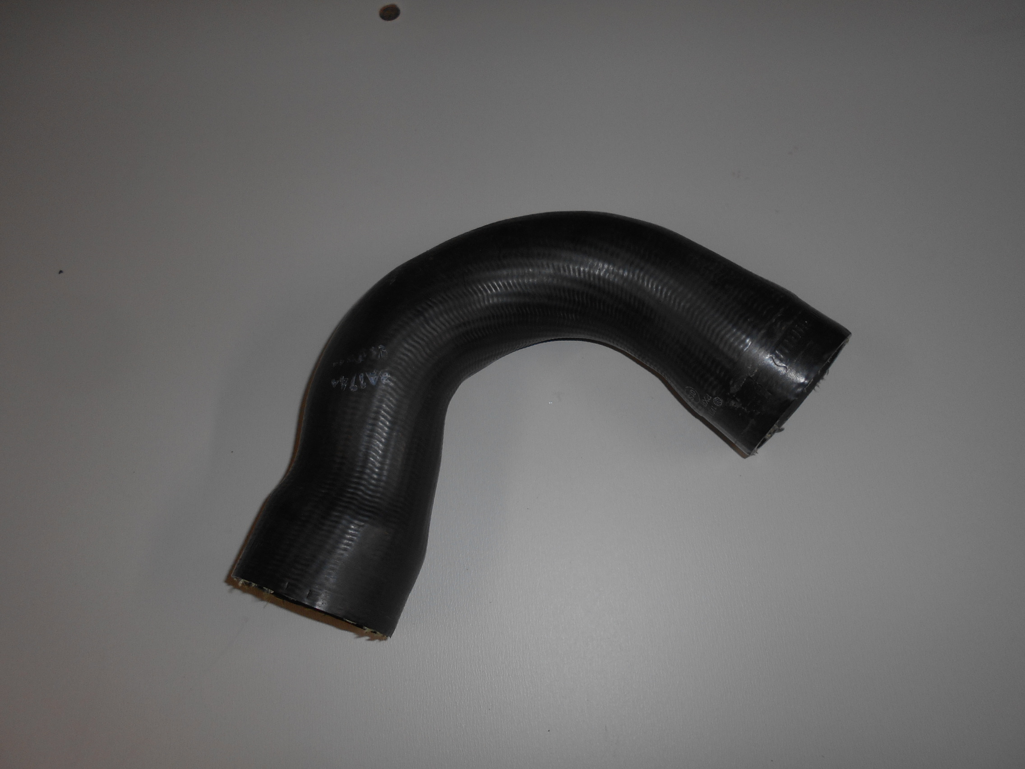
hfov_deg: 67.3
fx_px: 770
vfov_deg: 53.1
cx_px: 512
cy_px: 384
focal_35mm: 26
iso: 80
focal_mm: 4.6
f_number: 3.2
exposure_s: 1/25
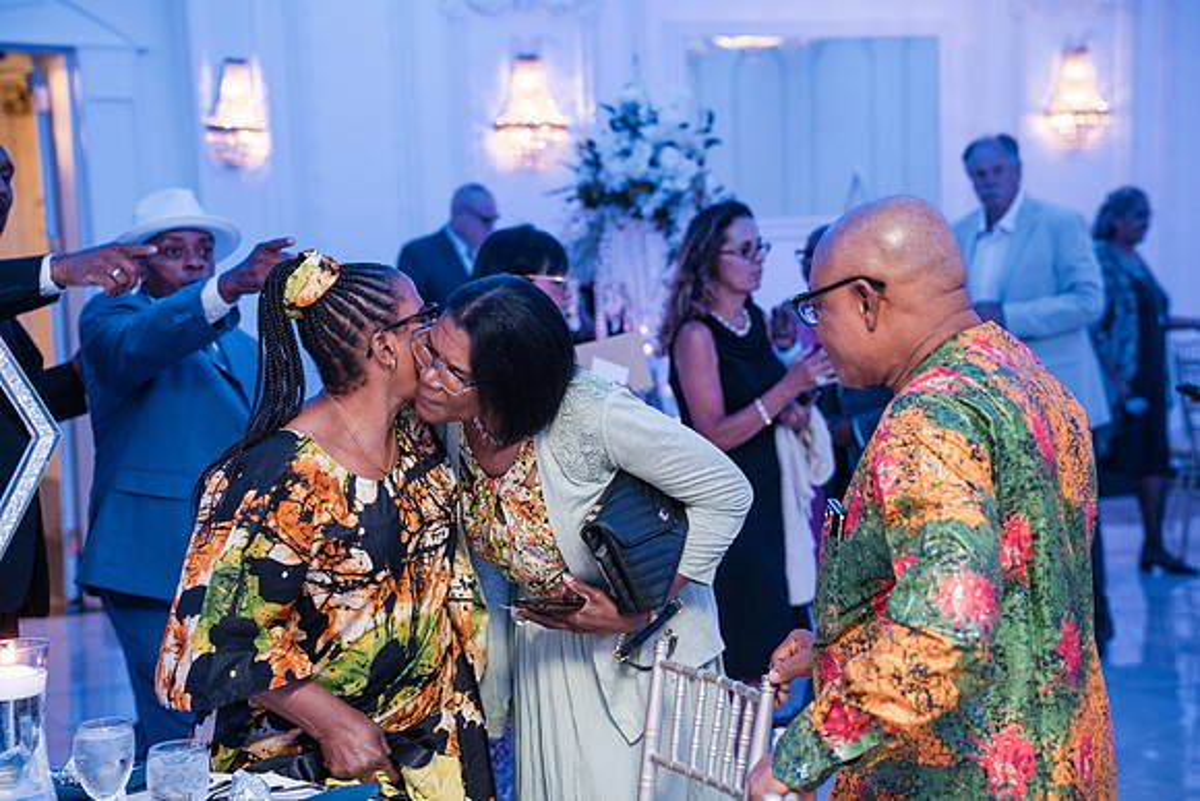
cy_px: 400
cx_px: 600
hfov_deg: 29.2
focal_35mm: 69
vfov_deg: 19.7
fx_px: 2300
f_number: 4
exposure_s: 1/250
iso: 4000
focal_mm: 69
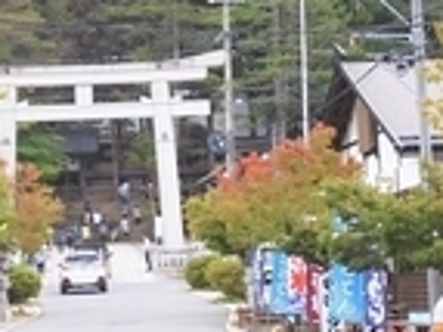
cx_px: 87
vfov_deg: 10.0
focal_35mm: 147
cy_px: -33
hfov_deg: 13.4
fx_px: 1880
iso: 100
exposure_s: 1/160
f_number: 4
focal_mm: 7.5
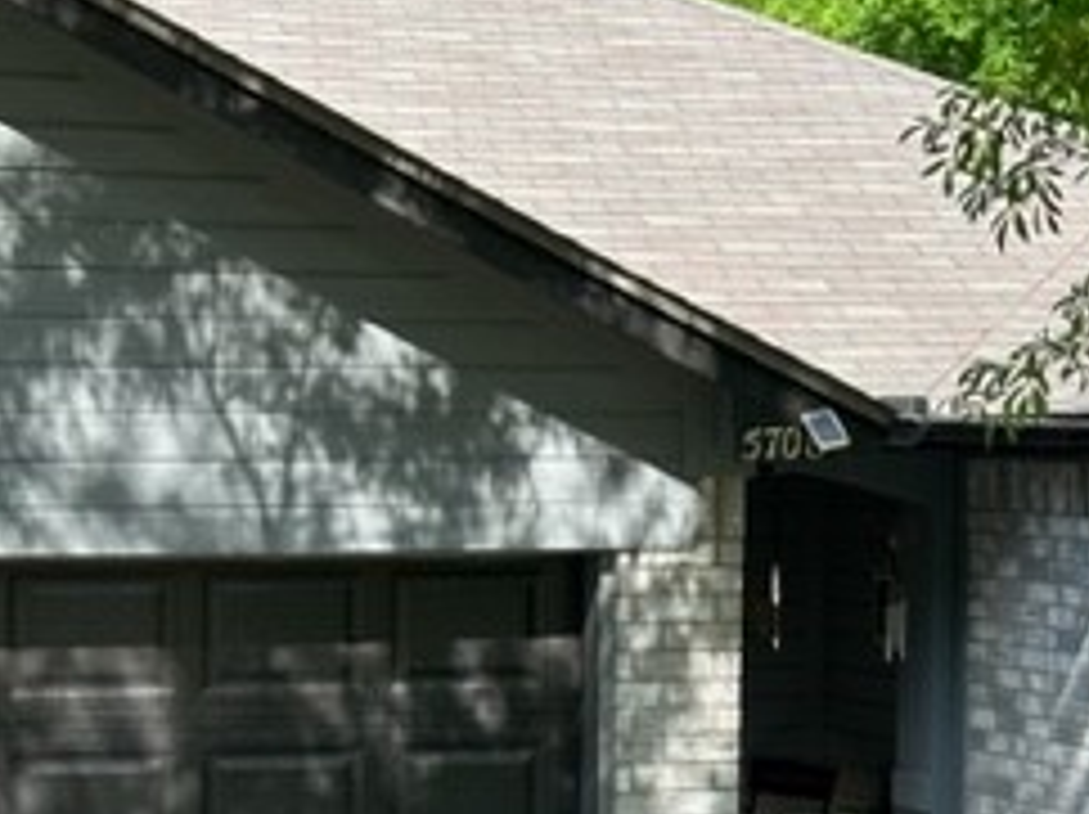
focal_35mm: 127
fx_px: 3991
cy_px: 616
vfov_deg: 11.6
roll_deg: -0.7
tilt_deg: -4.4
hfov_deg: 15.5
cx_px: 644
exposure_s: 1/1120
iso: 64
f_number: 1.78
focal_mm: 6.86
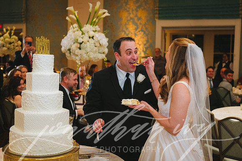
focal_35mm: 48
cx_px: 121
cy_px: 80
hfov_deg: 41.1
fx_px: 323
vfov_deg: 28.1
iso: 2000
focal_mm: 48
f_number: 2.8
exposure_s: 1/125
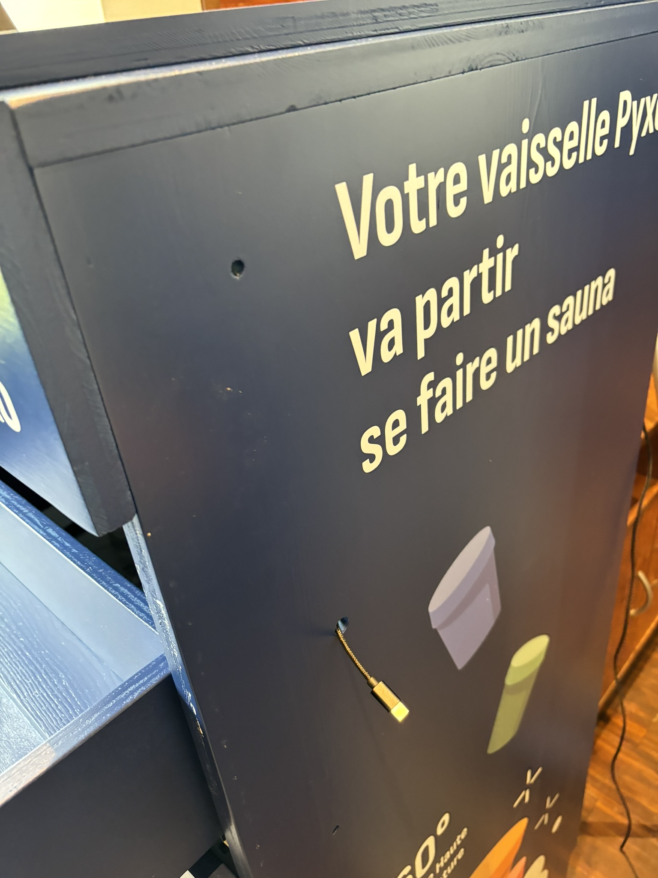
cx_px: 329
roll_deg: +4.4
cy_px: 439
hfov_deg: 53.1
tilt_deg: -29.9
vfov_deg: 67.3
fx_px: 659
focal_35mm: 26
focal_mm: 5.96
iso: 500
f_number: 1.6
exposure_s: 1/33
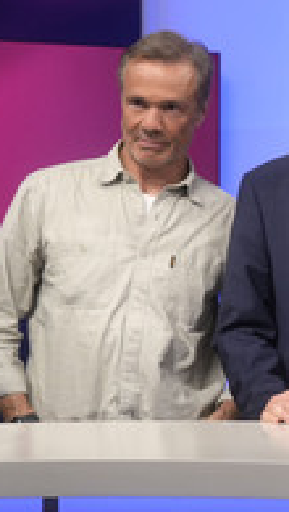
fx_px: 1482
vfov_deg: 19.6
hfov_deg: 10.3
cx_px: 574
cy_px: 302
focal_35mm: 109
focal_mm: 30
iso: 640
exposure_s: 1/250
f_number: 2.2
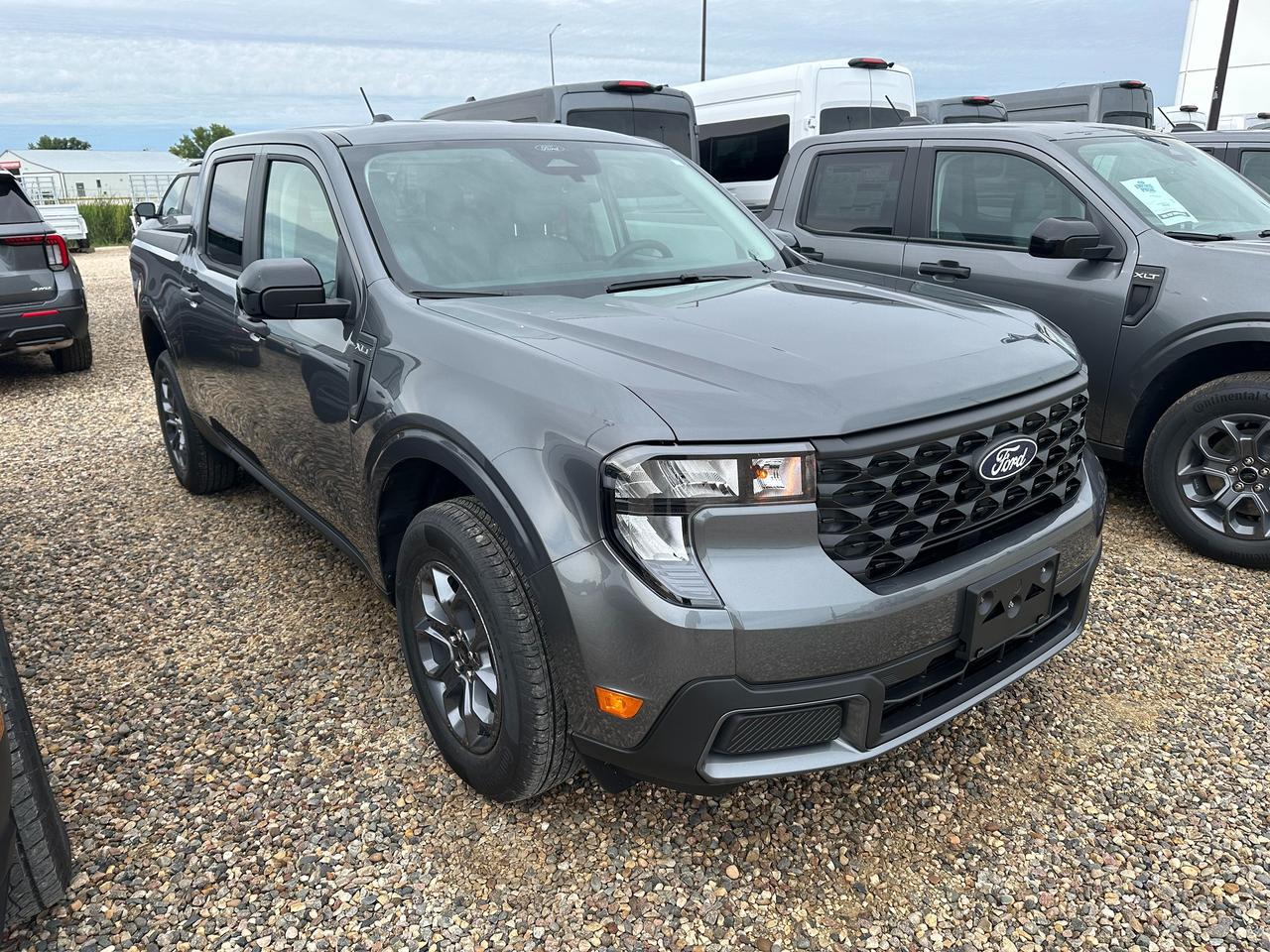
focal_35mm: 24
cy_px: 476
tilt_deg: -18.5
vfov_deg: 56.8
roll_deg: +0.9
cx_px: 635
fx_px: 881
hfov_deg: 71.6
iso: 80
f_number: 1.78
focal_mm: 6.86
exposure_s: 1/1157
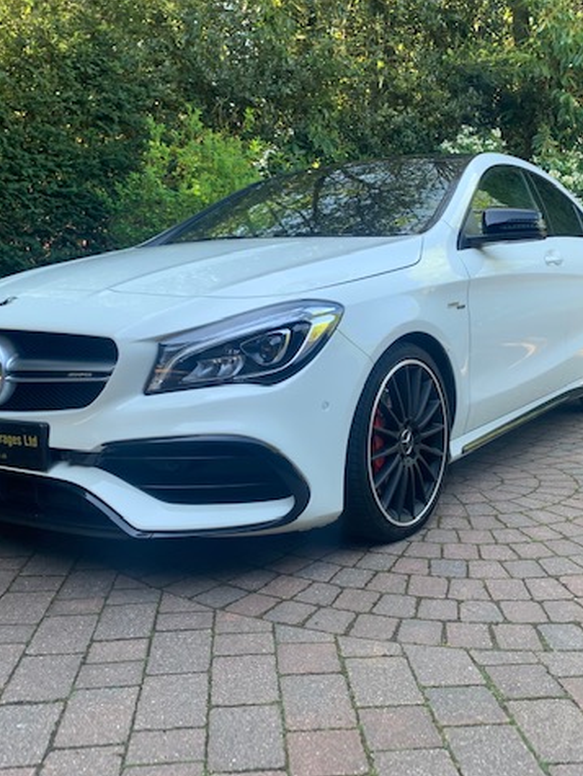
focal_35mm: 35
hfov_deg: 40.7
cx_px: 286
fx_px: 785
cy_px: 386
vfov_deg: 52.6
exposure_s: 1/121
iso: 40
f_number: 1.8
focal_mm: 4.25
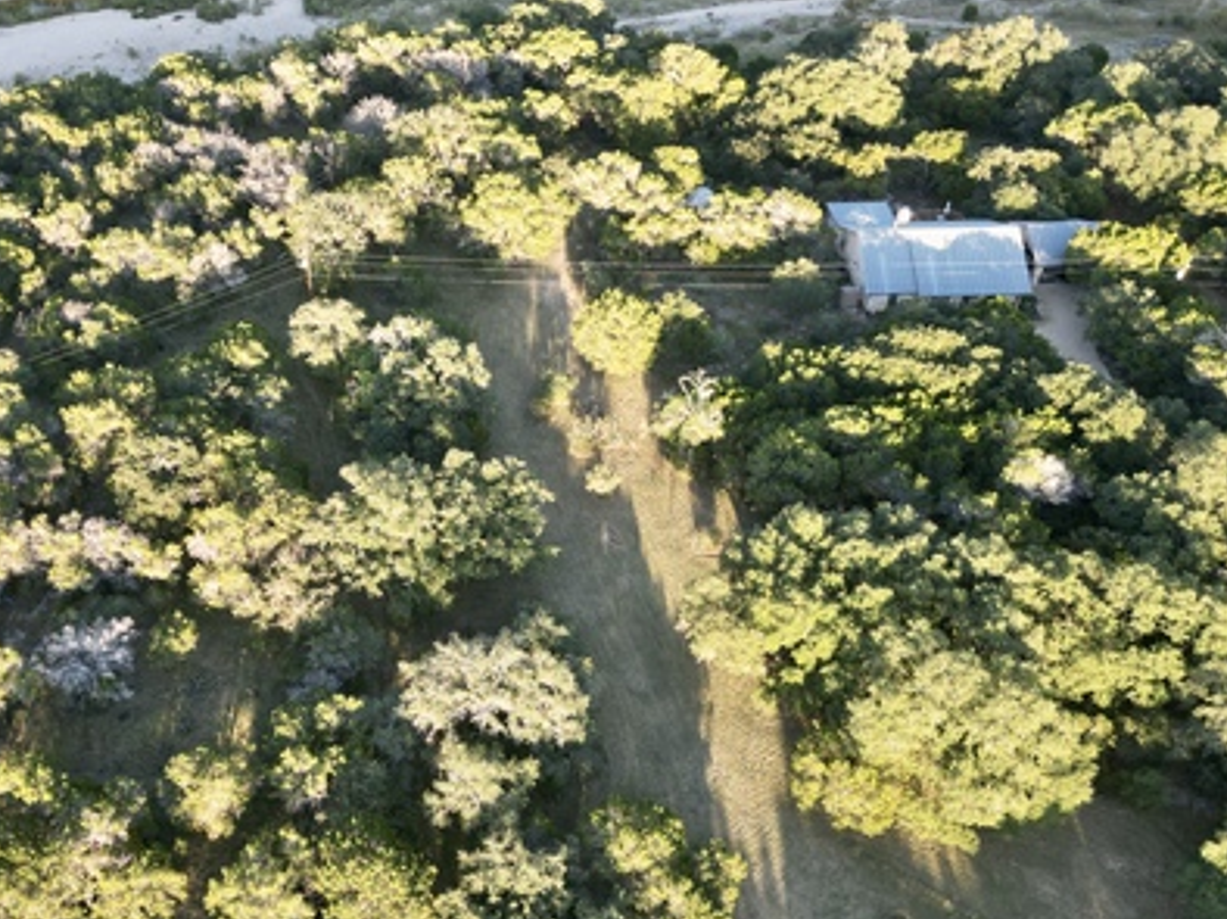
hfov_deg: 47.0
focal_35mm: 39
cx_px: 399
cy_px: 508
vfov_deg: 36.7
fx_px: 1382
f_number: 1.7
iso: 140
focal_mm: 6.72
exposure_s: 1/350
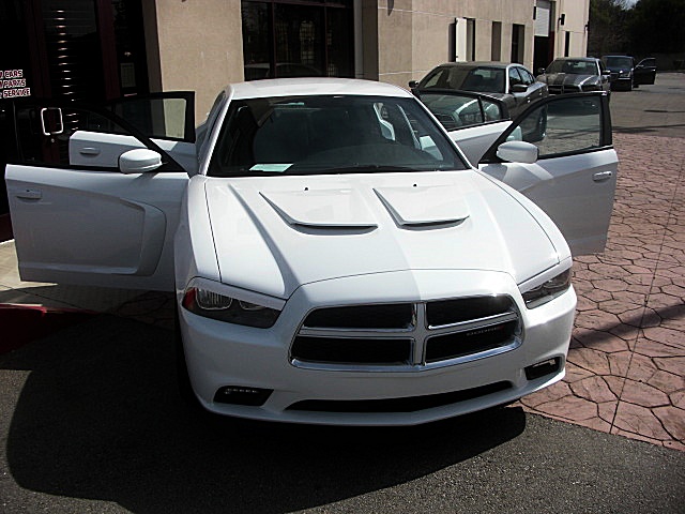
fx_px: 712
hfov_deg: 51.4
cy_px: 257
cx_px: 342
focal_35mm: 36
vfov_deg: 39.7
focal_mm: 6.3
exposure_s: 1/250
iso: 50
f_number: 7.9
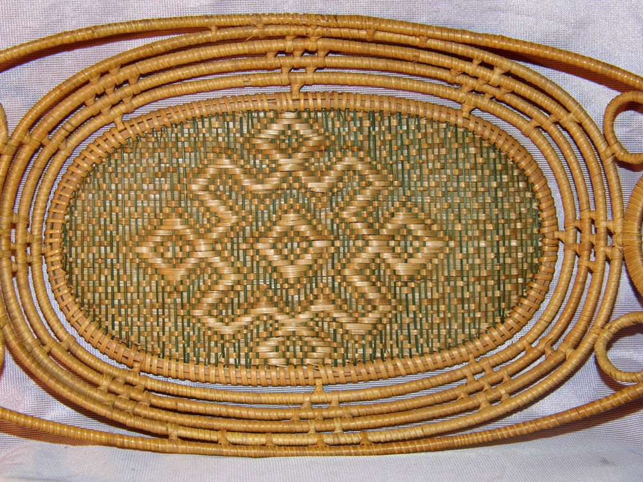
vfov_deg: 25.2
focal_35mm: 58
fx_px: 1077
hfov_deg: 33.2
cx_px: 322
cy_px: 241
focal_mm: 10.4
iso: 100
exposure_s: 1/60
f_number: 3.9
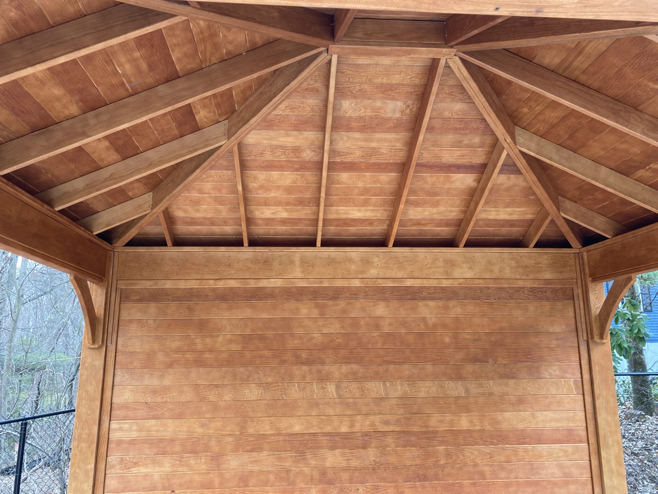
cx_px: 329
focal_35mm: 26
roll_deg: +2.1
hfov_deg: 67.3
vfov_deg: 53.1
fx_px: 494
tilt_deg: +9.8
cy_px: 247
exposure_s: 1/121
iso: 100
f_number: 1.8
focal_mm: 4.25
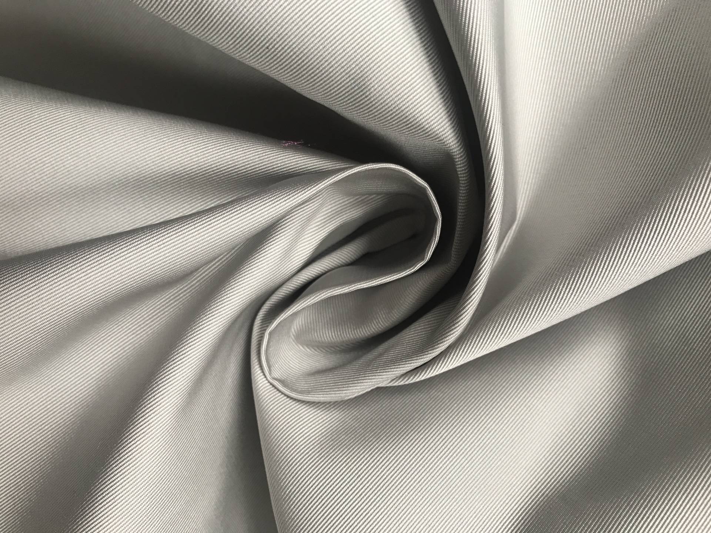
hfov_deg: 63.4
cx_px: 356
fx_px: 575
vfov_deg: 49.7
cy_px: 266
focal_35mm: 28
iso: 25
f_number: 1.8
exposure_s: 1/40
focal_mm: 3.99
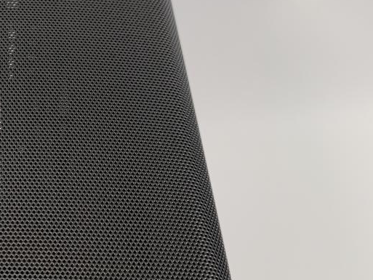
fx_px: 841
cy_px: 95
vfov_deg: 18.9
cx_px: -26
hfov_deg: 23.6
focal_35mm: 78
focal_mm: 6.78
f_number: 1.85
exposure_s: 1/100
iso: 111
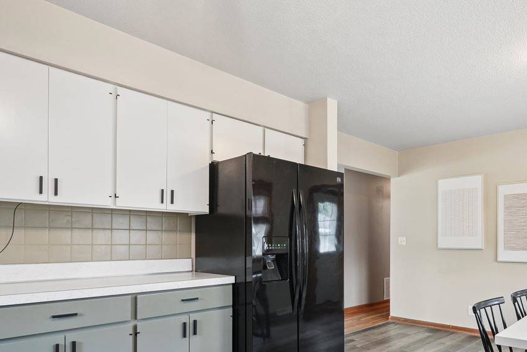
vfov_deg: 52.0
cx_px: 372
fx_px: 351
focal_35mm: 24
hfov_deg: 70.4
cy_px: 239
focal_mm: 16
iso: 400
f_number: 10
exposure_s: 1/3.33
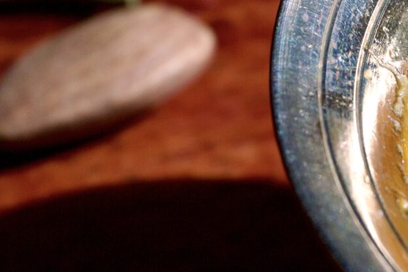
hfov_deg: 6.1
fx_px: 3809
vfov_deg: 4.1
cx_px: 339
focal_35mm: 336
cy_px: -31
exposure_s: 1/160
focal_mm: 55
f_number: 8
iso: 100
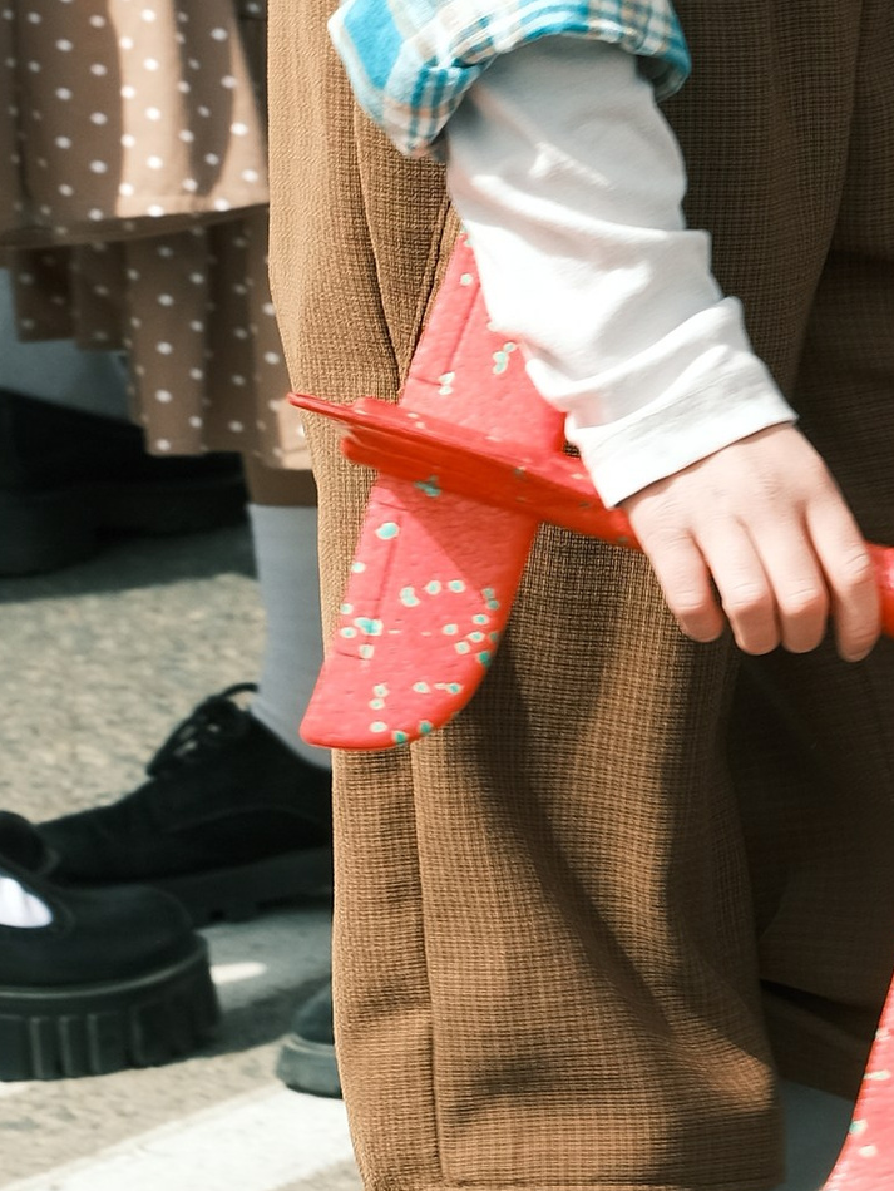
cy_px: -152
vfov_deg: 4.8
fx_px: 14043
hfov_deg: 3.6
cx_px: 465
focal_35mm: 408
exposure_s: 1/200
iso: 200
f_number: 8
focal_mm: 70
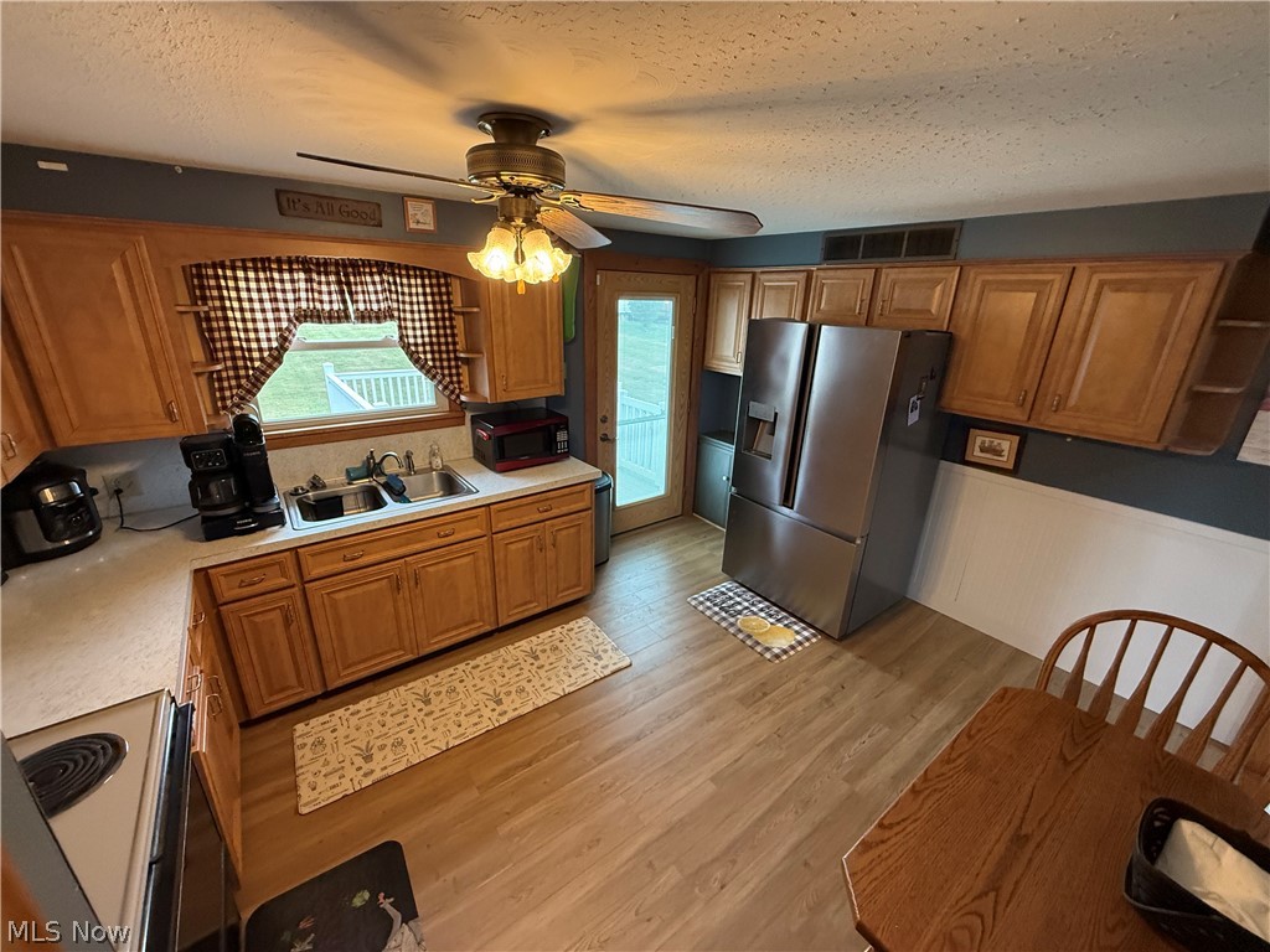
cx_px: 635
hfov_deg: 102.1
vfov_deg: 85.7
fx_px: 514
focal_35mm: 14
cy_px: 476
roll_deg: -2.2
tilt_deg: -19.5
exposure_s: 1/120
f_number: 2.2
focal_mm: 2.22
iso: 400
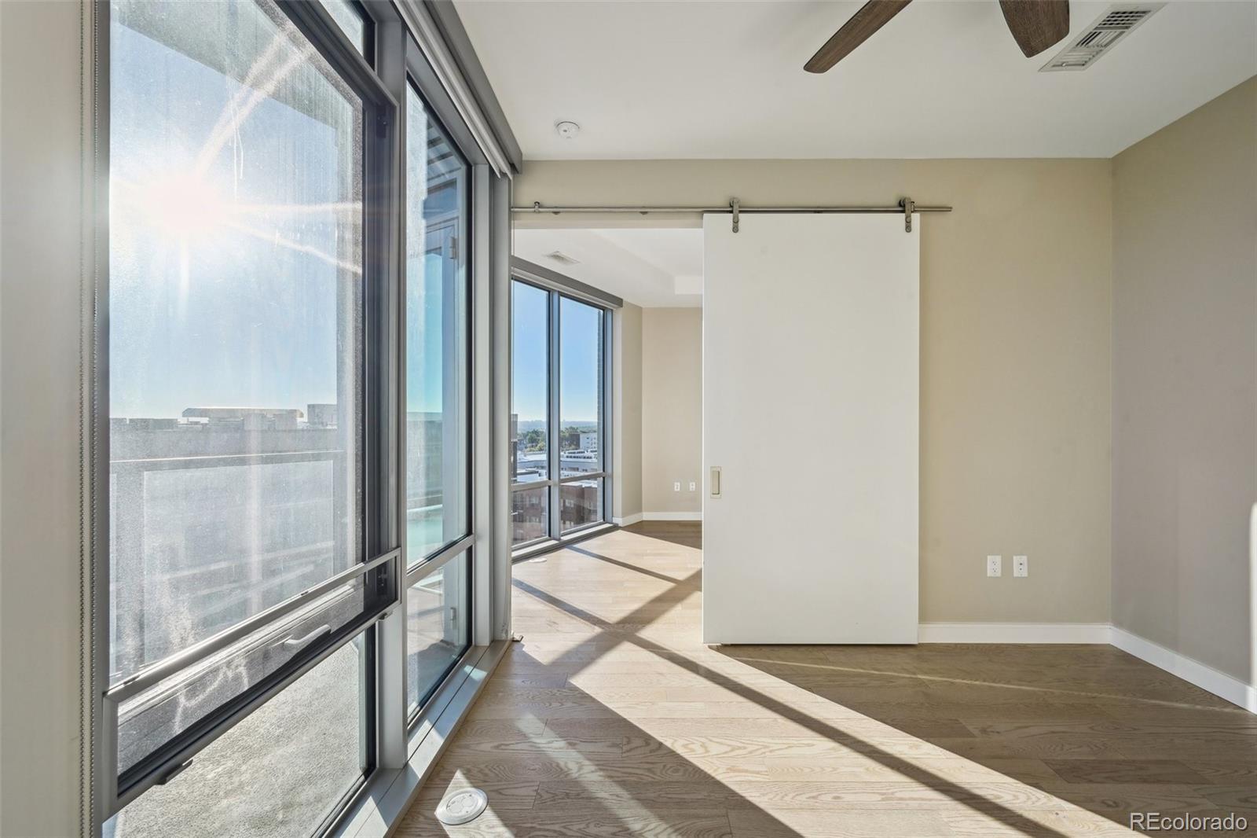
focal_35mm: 14
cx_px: 628
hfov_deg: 104.3
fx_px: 489
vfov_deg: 81.2
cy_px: 419
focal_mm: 14
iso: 400
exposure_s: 1/250
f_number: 10
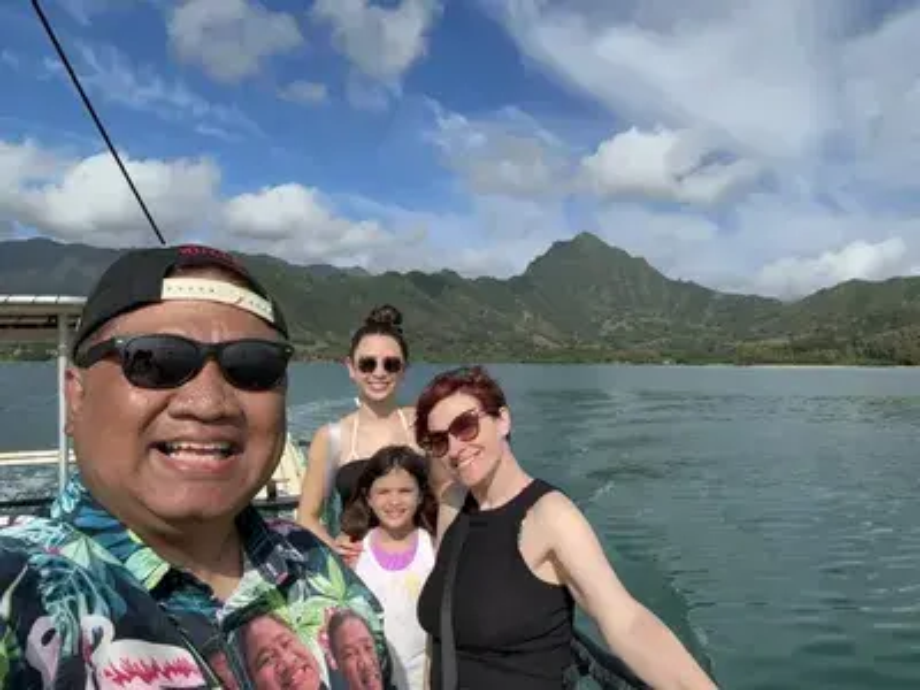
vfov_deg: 58.9
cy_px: 345
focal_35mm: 23
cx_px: 460
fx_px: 611
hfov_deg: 73.9
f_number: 1.9
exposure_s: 1/1684
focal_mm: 2.69
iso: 25
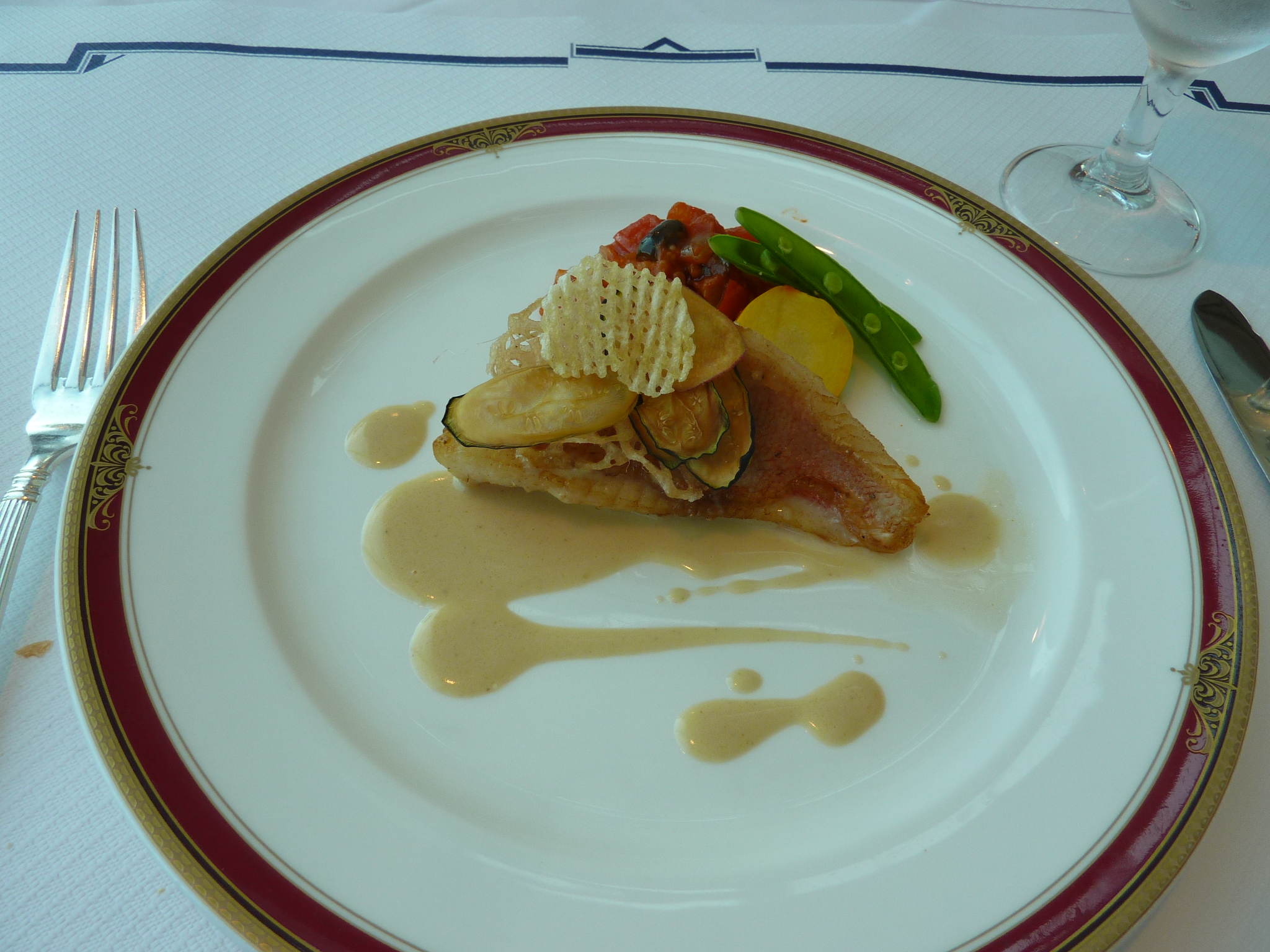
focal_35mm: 25
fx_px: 917
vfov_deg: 54.9
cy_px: 476
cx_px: 635
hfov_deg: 69.4
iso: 80
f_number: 3.3
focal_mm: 4.1
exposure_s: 1/50
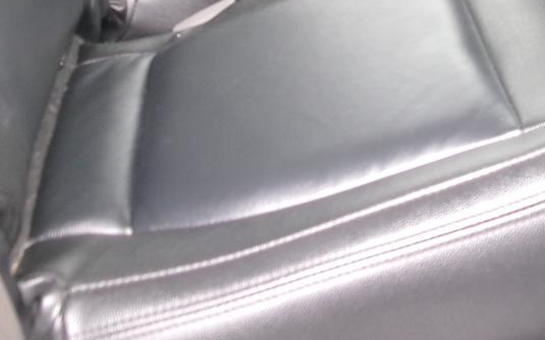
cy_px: -43
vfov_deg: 17.6
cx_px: 383
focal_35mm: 71
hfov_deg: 28.7
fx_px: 1054
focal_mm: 5.1
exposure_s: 1/34
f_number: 3.9
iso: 288
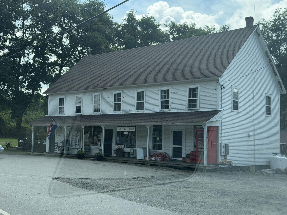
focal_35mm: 48
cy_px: 108
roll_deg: -1.2
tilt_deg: +3.6
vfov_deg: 30.3
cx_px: 144
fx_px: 398
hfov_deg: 39.7
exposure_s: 1/2208
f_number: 1.78
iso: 100
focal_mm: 6.76
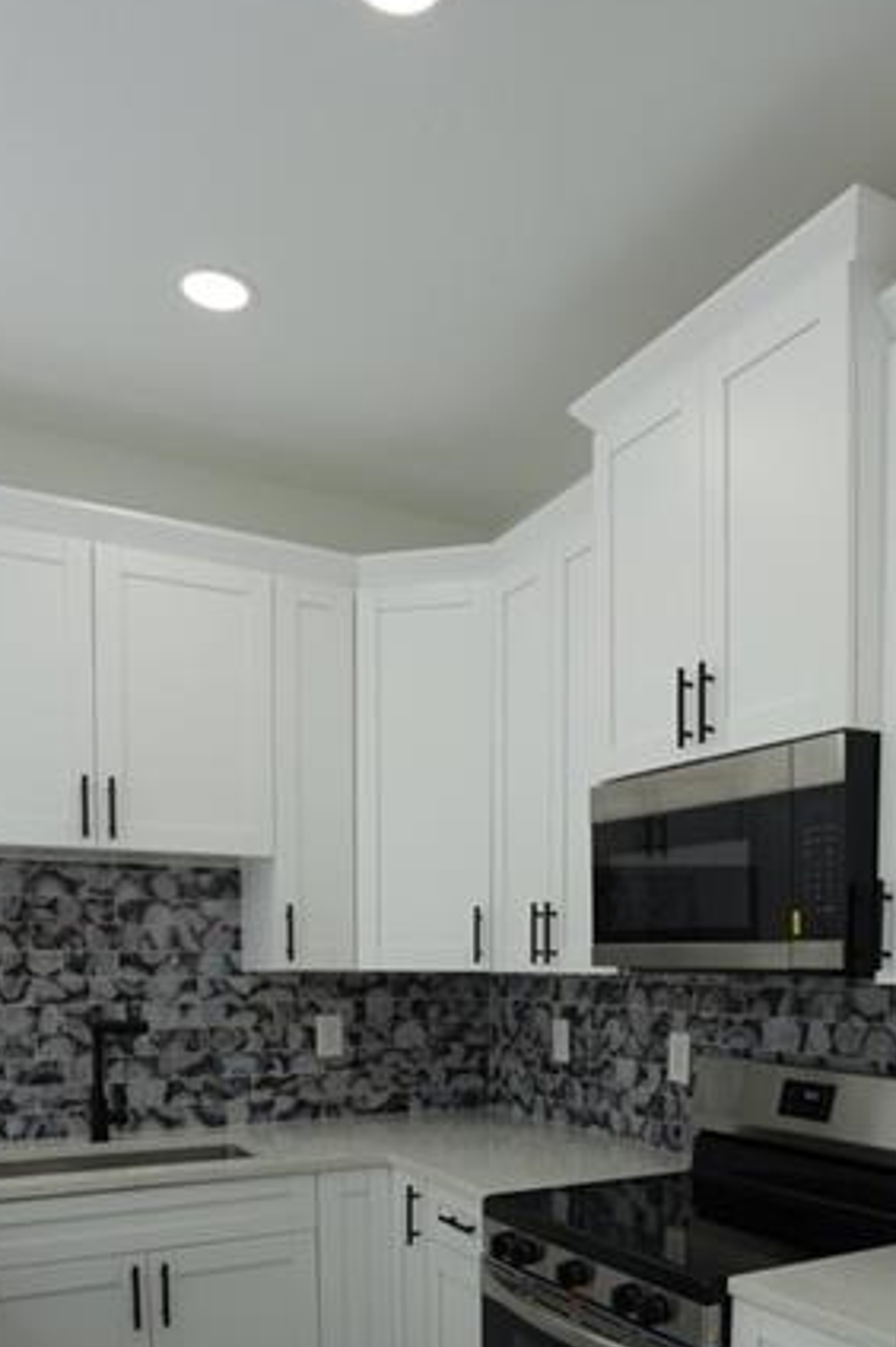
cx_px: 566
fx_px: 1084
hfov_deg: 44.5
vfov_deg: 58.9
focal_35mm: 29
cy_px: 1074
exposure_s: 1/50
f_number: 4
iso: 100
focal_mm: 16
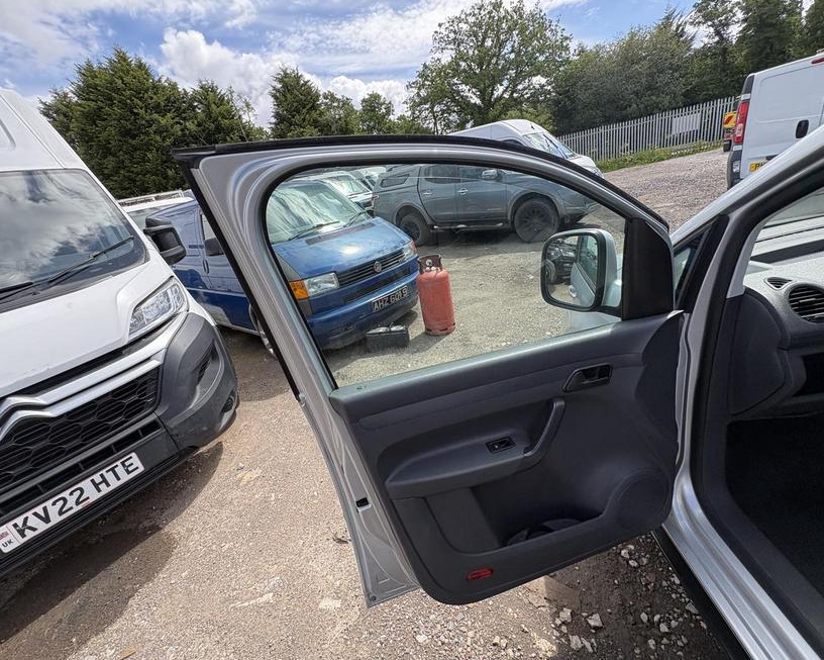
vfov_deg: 84.0
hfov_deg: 96.8
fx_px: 366
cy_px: 321
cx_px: 404
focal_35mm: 15
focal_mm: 2.22
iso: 40
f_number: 2.2
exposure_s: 1/488
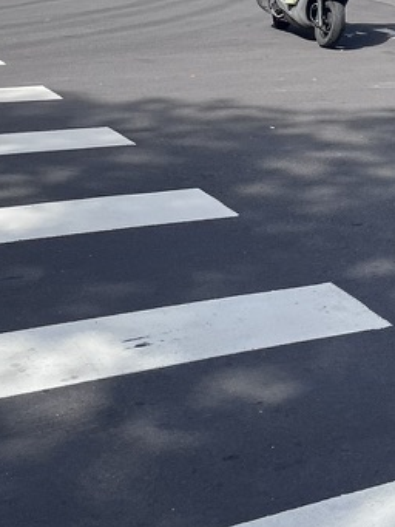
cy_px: -111
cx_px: 312
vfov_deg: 22.9
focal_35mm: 78
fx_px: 1186
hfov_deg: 18.7
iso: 50
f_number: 1.6
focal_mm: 5.1
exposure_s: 1/2463
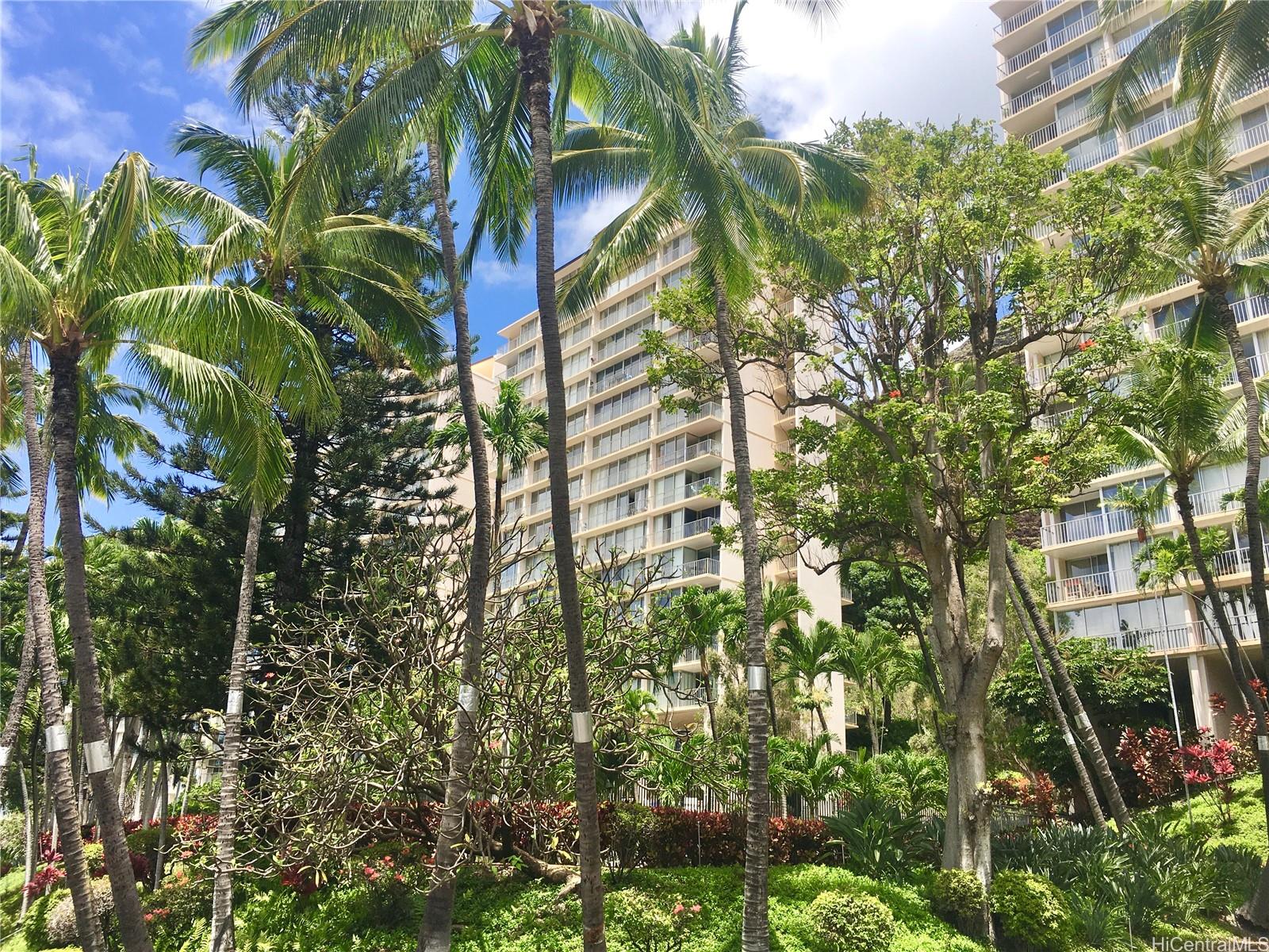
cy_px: 476
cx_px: 634
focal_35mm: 29
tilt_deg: +22.5
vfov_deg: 48.2
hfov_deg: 61.7
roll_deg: -2.6
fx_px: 1063
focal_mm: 4.15
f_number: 2.2
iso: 25
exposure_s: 1/1099
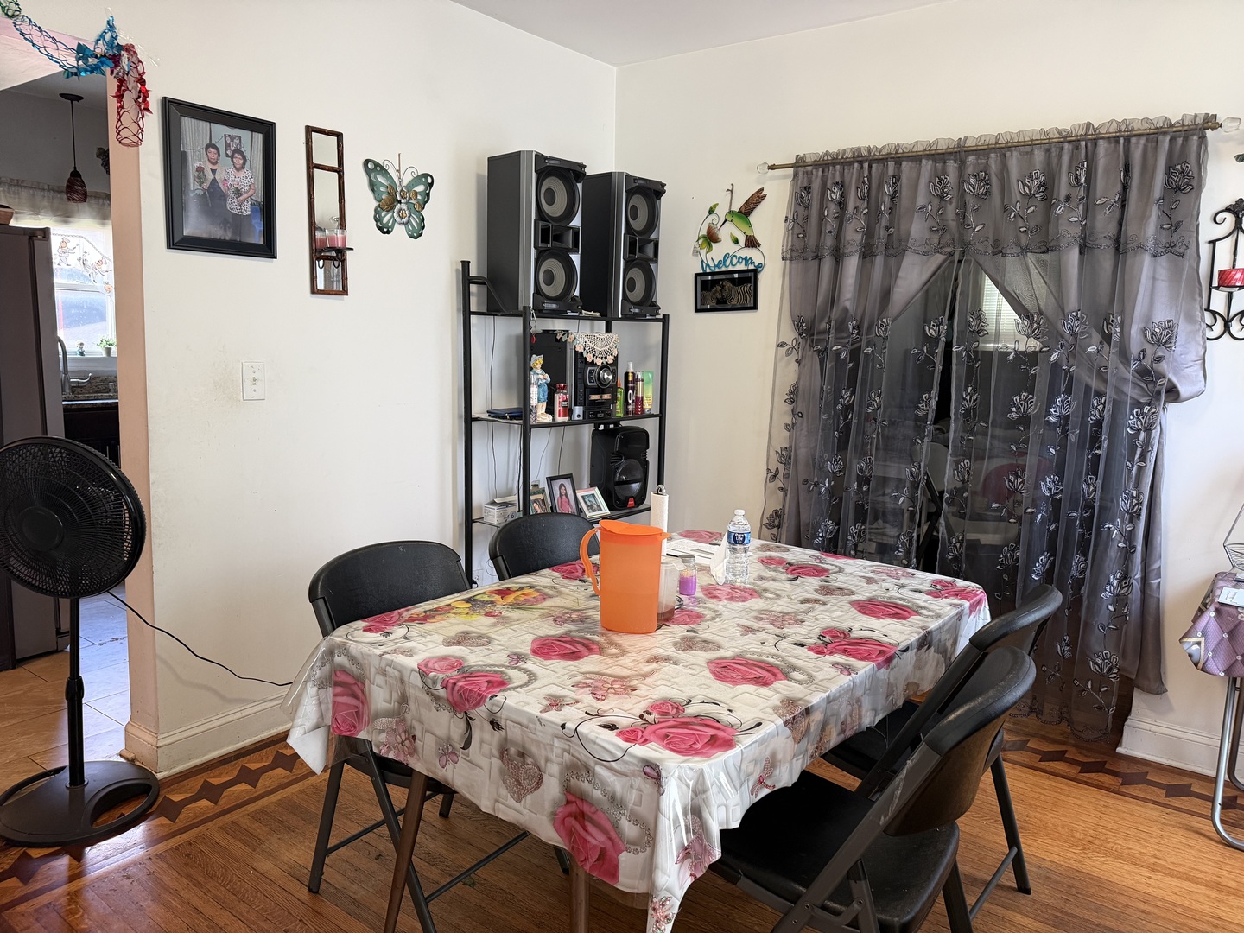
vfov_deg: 56.8
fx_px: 862
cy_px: 466
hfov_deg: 71.6
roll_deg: -1.8
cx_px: 622
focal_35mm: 24
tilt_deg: -9.1
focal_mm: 6.76
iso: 320
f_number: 1.78
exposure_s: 1/60
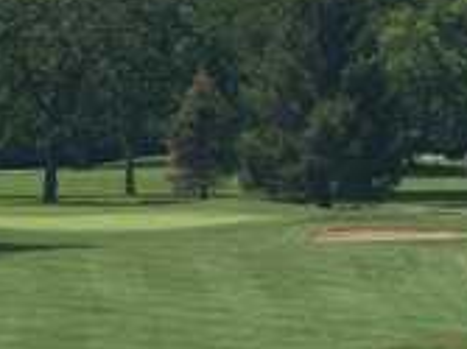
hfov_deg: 3.9
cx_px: 176
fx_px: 6835
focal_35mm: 507
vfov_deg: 2.9
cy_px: 303
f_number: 4.5
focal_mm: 28
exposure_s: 1/500
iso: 80
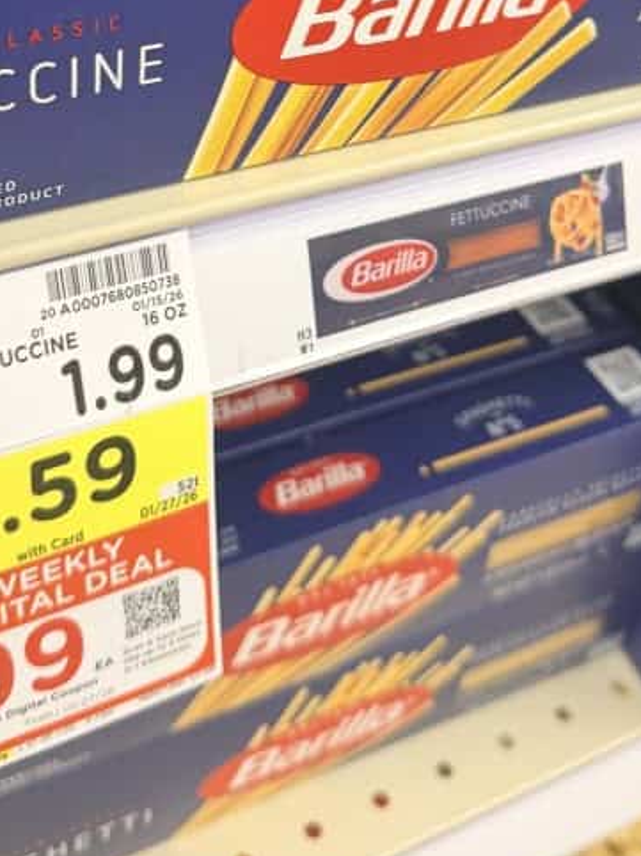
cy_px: 55
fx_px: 1260
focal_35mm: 51
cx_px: 309
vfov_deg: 34.9
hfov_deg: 28.5
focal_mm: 6.8
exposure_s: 1/43
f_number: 1.8
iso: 160
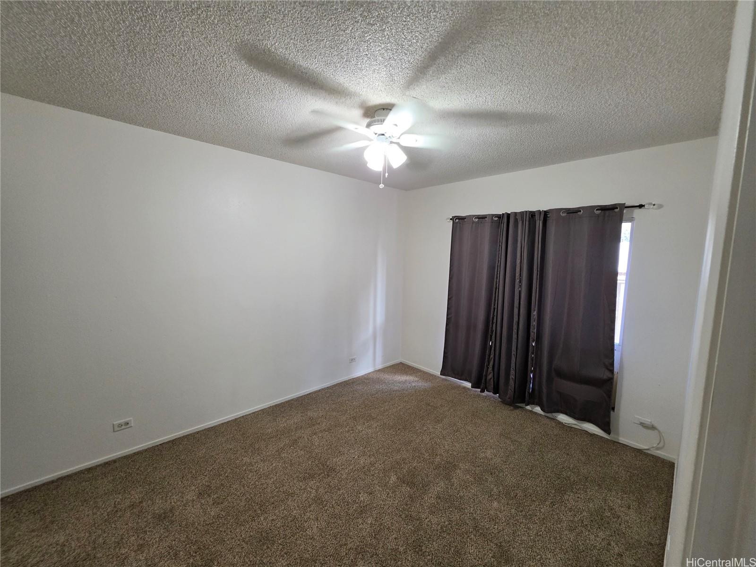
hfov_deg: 106.2
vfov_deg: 89.9
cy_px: 284
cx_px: 378
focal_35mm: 13
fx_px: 284
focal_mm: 2.2
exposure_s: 1/120
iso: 250
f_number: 1.9
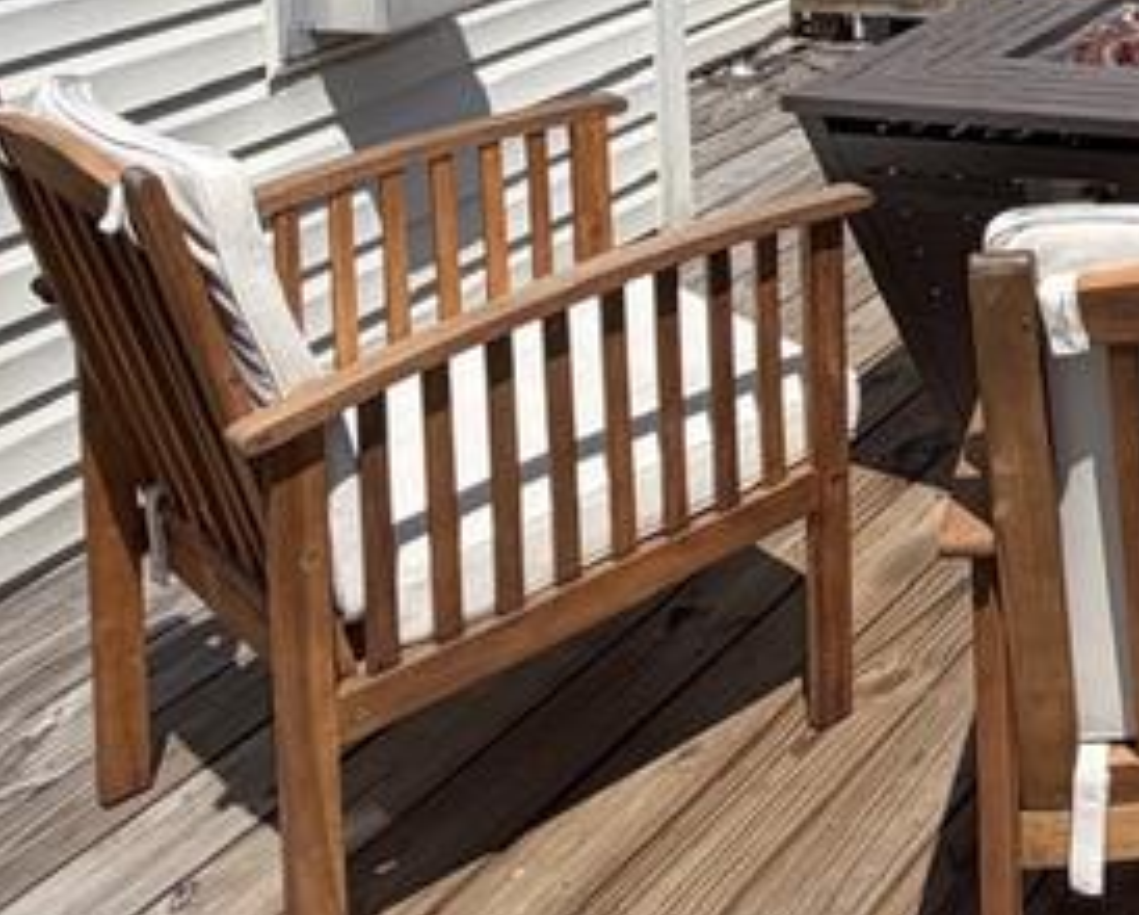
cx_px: 1521
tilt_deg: -3.4
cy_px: -387
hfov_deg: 28.9
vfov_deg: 24.4
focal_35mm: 51
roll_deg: +0.1
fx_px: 1722
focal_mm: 2.22
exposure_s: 1/1145
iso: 20
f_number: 2.2
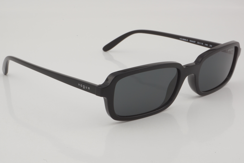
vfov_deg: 18.2
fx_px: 508
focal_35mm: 75
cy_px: 82
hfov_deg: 27.0
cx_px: 122
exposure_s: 1/3
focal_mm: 50
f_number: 32
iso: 100
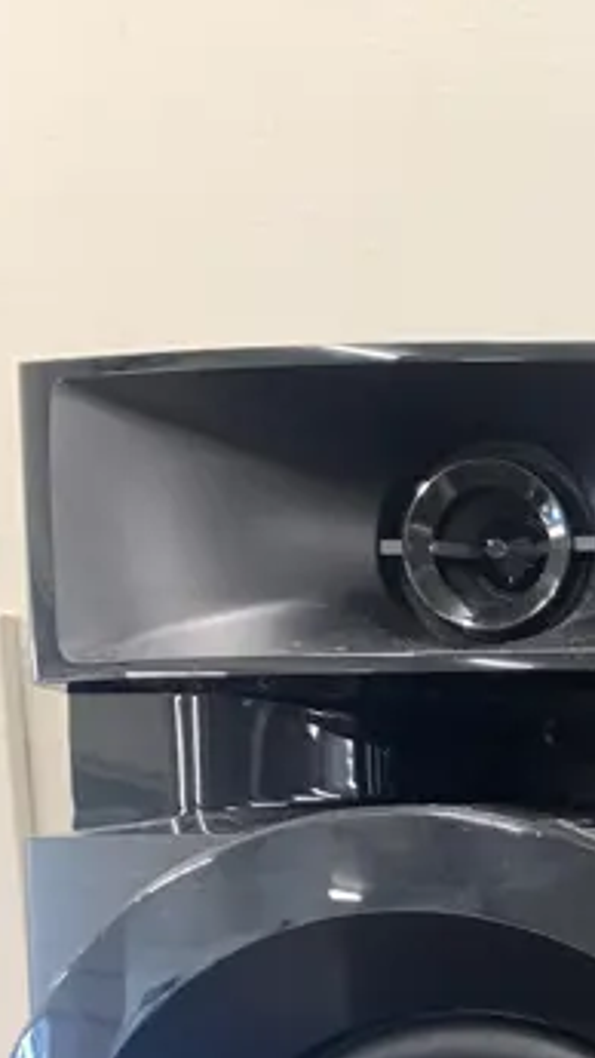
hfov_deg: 11.4
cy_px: 1052
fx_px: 2357
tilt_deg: -7.1
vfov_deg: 24.2
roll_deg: +1.2
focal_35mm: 84
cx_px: 1530
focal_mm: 4.25
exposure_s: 1/50
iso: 64
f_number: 1.8
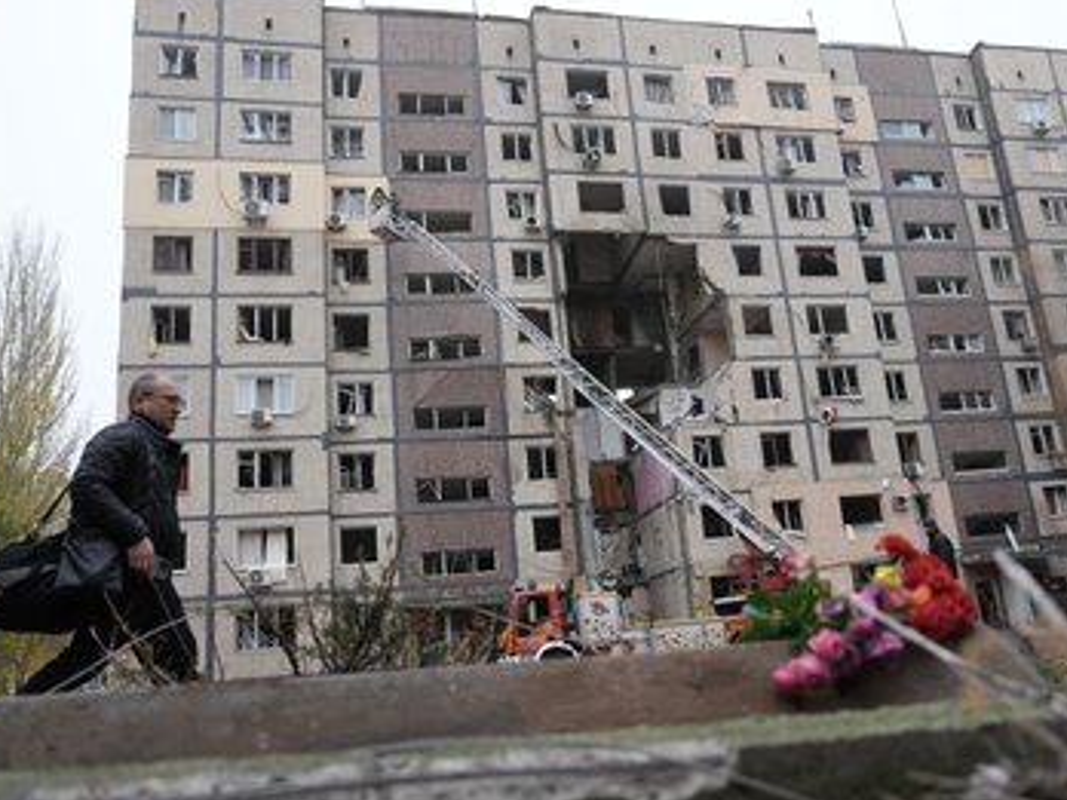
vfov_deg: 45.4
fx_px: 956
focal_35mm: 31
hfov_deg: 58.3
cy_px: 400
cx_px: 570
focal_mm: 28
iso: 250
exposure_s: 1/400
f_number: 2.8
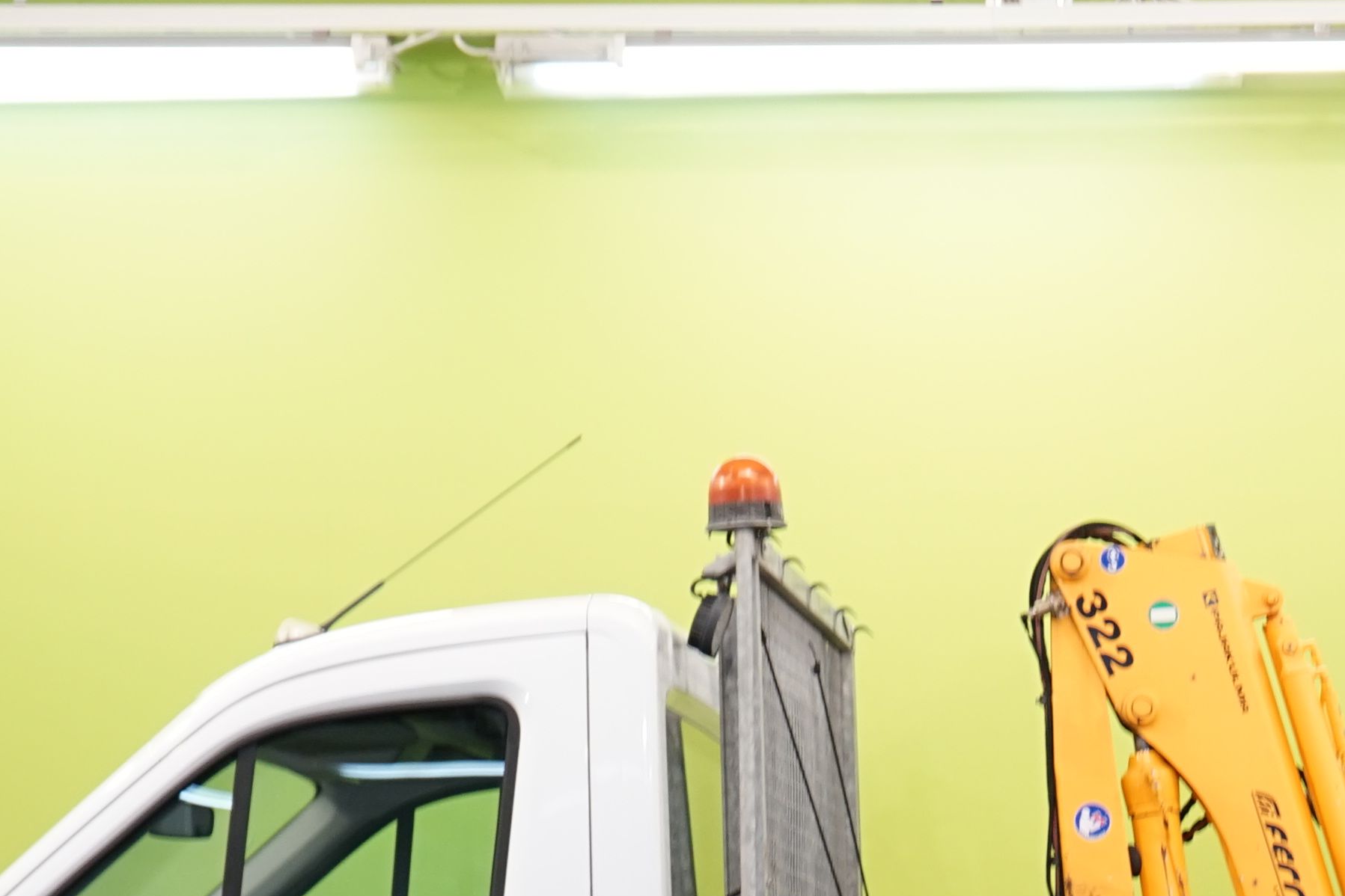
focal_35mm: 177
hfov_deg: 11.5
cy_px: 1218
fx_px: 6612
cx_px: 1299
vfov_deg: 7.7
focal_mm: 53
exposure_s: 1/30
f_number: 5
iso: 320
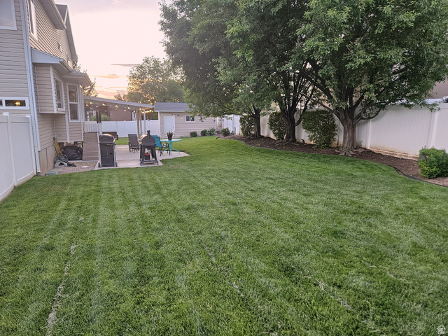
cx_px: 224
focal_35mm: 23
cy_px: 168
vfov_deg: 58.9
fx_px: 298
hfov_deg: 73.9
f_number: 1.8
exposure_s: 1/120
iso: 160
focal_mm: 5.4
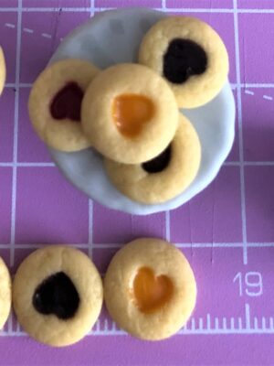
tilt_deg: -72.6
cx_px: 137
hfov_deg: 49.7
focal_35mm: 28
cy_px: 183
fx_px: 296
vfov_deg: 63.4
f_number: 1.8
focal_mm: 3.99
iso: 100
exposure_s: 1/15
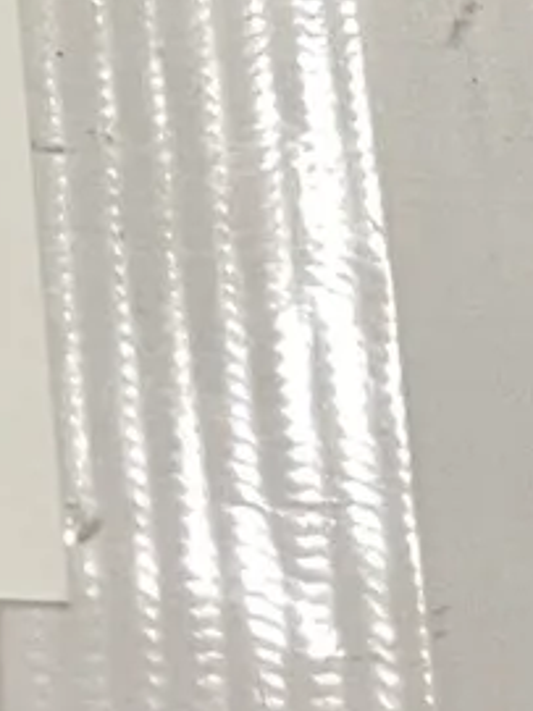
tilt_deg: -47.8
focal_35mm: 192
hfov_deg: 7.5
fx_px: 3945
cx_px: -499
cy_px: -1057
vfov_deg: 9.1
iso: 100
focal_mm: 4.2
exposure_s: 1/60
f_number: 1.6
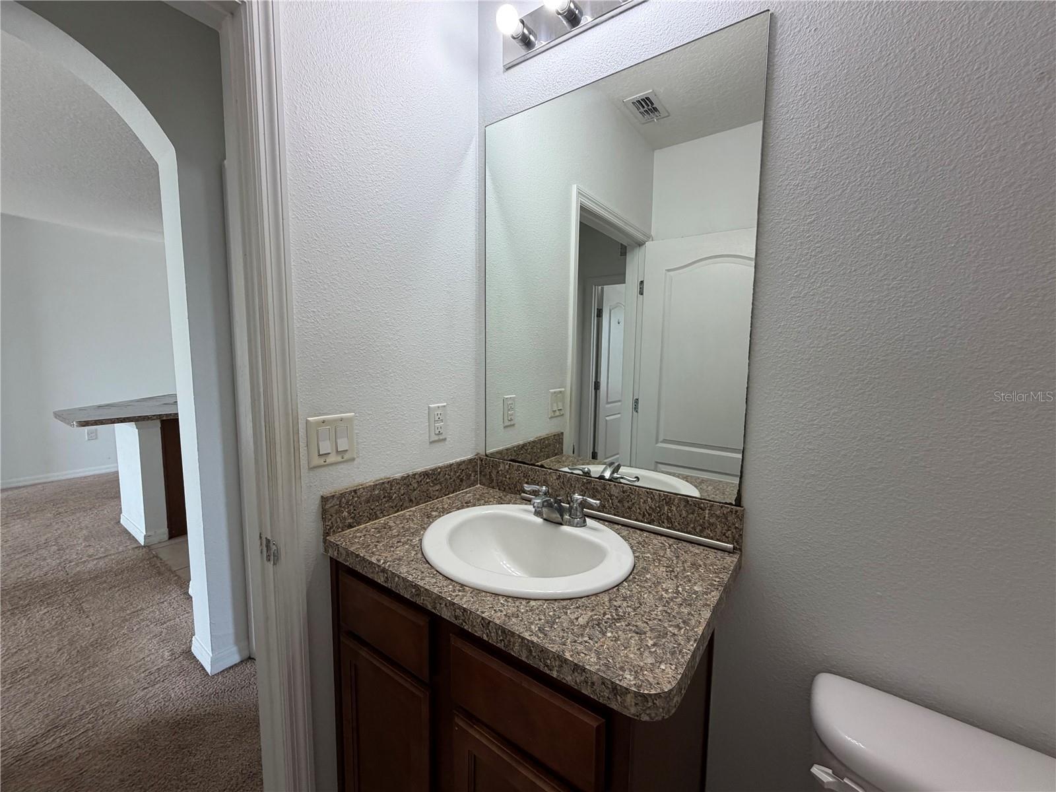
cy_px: 396
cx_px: 528
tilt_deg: -6.4
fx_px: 427
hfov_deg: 102.1
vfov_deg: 85.7
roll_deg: -0.8
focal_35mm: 14
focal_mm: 2.22
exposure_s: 1/120
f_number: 2.2
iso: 160
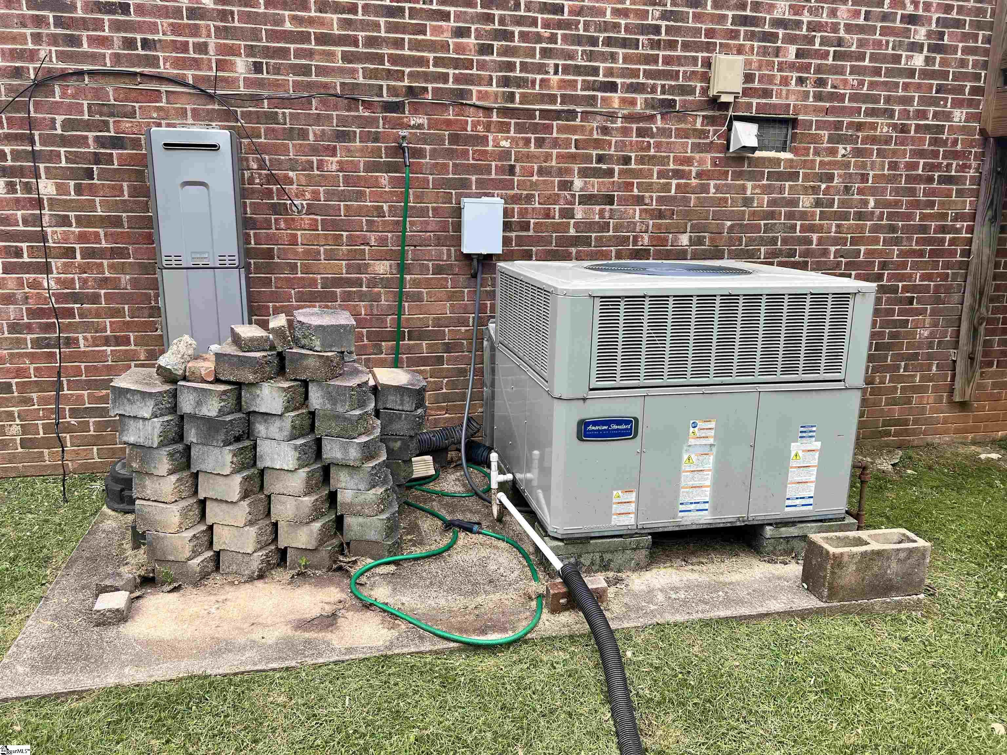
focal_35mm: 26
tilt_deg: -14.2
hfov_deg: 67.3
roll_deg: -0.6
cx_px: 504
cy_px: 378
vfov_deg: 53.1
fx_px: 756
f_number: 1.5
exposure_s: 1/763
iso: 50
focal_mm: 5.7
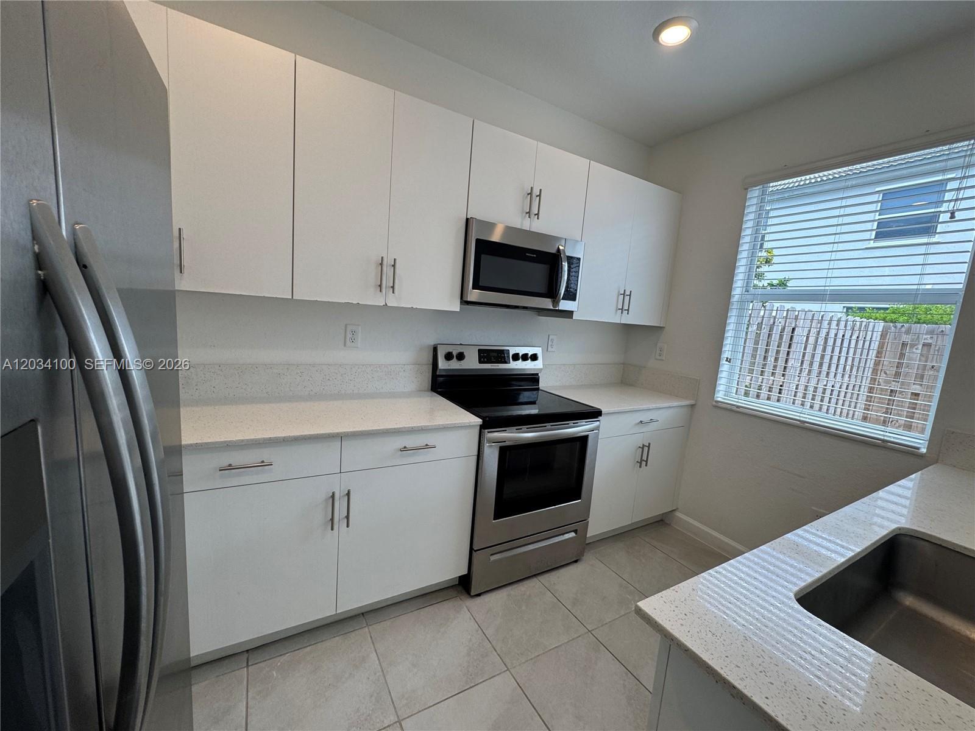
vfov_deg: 85.7
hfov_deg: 102.1
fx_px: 394
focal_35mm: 14
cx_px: 488
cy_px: 366
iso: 80
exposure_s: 1/120
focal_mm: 2.22
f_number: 2.2
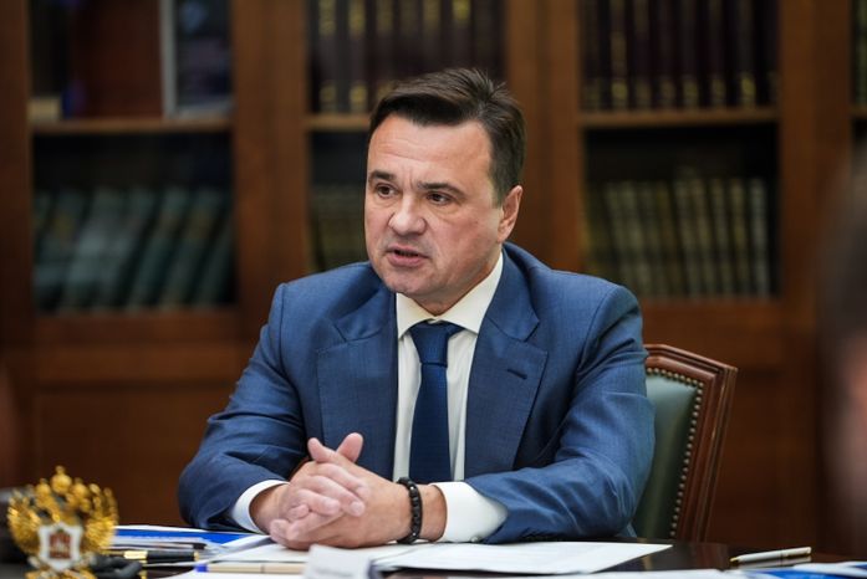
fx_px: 4821
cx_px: 434
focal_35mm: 200
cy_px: 290
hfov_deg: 10.3
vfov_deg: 6.9
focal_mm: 200
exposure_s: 1/125
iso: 800
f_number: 2.8
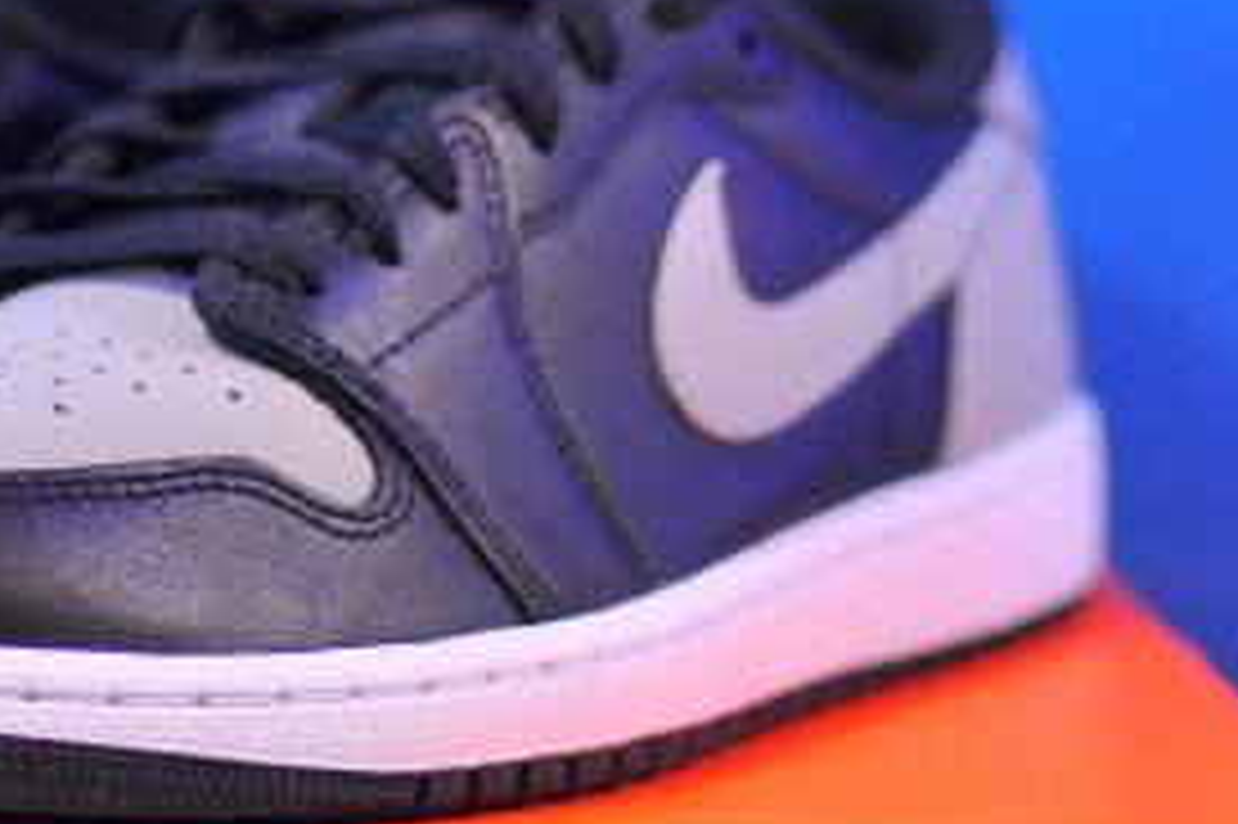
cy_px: -160
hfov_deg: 9.4
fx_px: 7492
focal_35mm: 218
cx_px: -90
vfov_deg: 6.3
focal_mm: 50
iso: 250
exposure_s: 1/320
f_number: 2
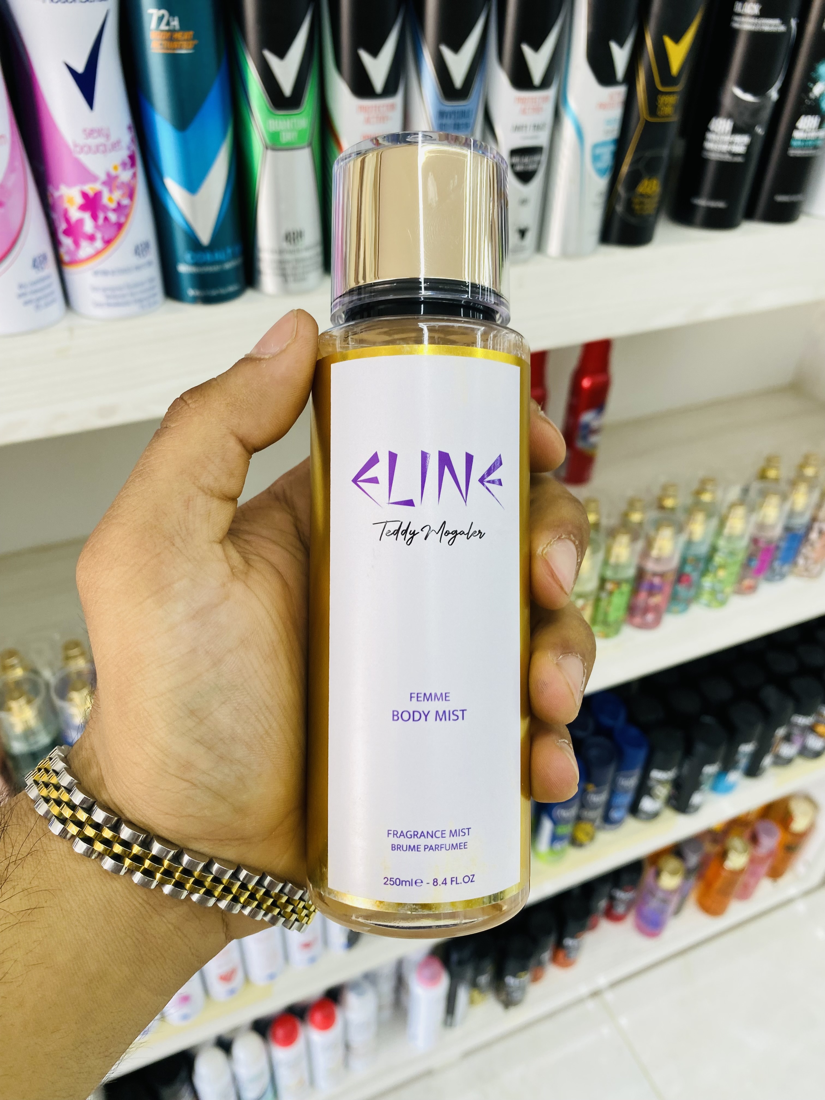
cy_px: 550
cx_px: 412
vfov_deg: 67.3
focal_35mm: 26
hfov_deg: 53.1
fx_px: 826
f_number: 1.8
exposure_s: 1/100
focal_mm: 4.25
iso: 40
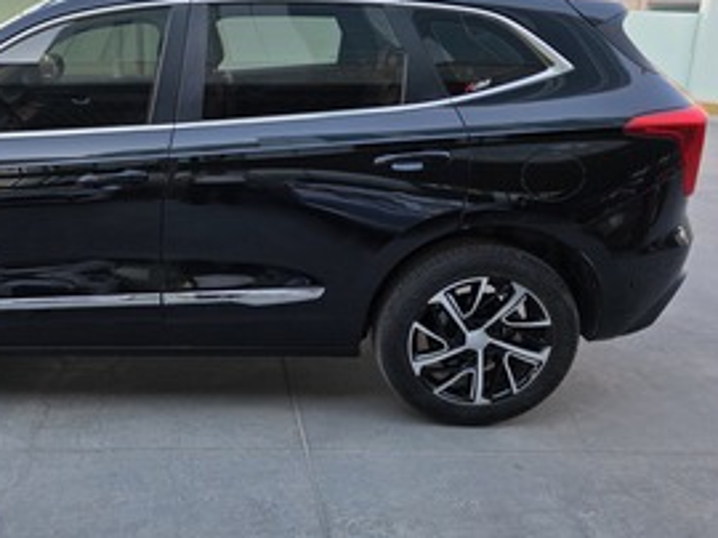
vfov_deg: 36.8
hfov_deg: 45.6
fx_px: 808
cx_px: 148
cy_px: 276
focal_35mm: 39
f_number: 1.7
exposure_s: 1/359
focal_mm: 6.3
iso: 25
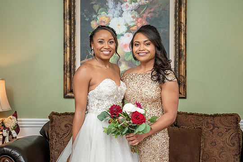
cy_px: 85
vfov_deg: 23.8
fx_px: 385
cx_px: 122
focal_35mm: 57
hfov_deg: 35.0
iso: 2000
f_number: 5.6
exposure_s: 1/250
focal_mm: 46
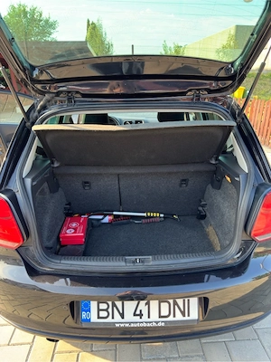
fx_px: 251
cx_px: 136
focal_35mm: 24
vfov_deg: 71.6
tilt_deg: -20.4
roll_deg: +0.1
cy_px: 181
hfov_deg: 56.8
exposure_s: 1/150
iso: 80
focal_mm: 6.76
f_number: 1.78
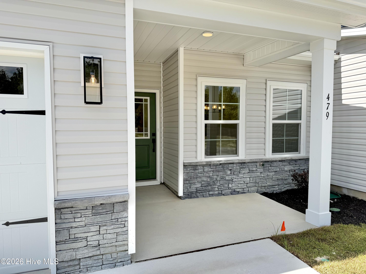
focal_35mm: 24
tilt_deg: -2.3
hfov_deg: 71.6
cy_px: 137
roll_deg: +0.5
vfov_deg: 56.8
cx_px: 183
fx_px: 254
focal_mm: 6.76
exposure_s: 1/4167
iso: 80
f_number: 1.78
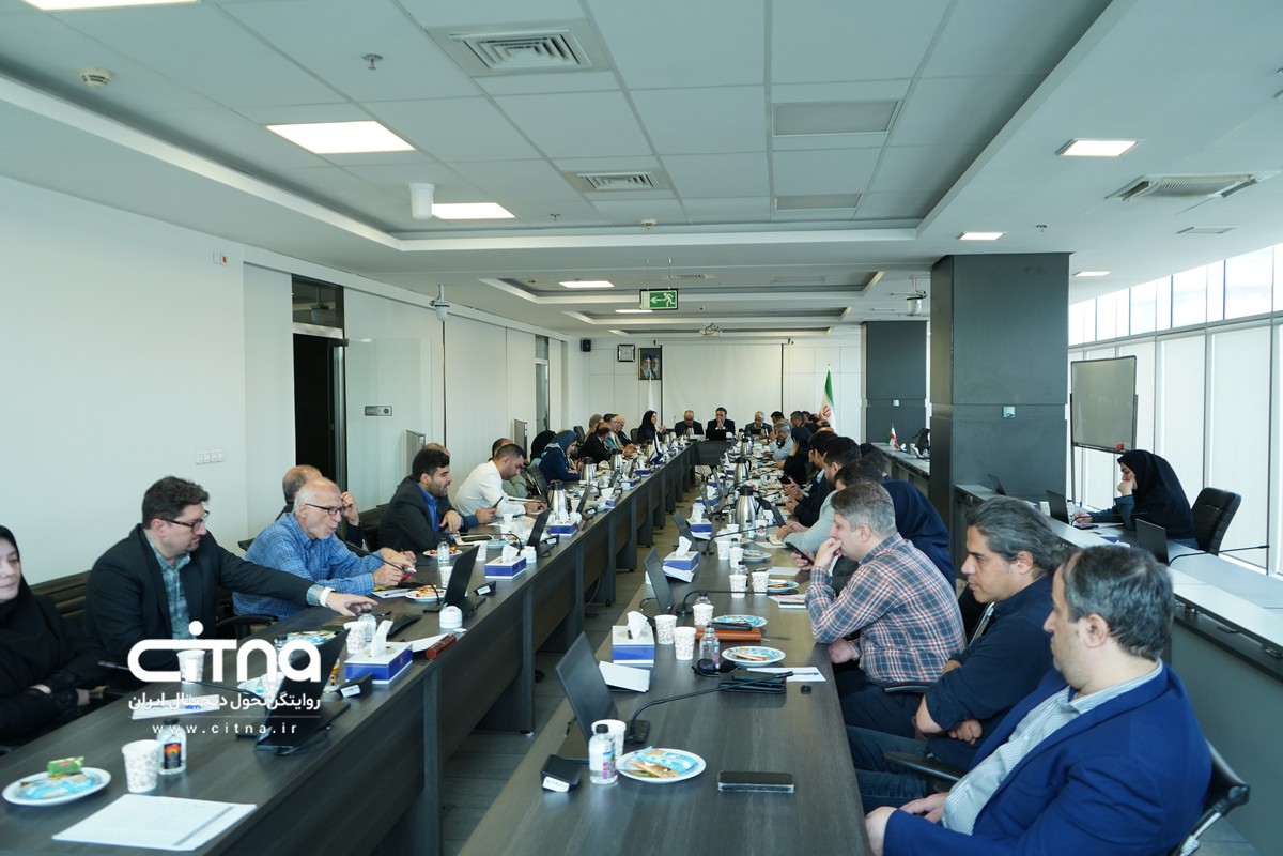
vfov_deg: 45.0
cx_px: 642
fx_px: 1033
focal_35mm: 29
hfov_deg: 63.7
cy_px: 428
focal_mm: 29
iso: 1250
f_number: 3.5
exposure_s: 1/200
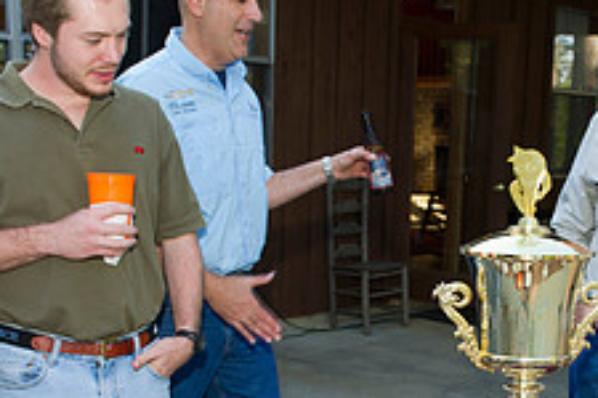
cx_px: 444
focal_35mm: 67
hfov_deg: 29.6
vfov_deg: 20.0
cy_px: 348
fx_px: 1113
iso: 400
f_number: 5.6
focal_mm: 26
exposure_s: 1/160
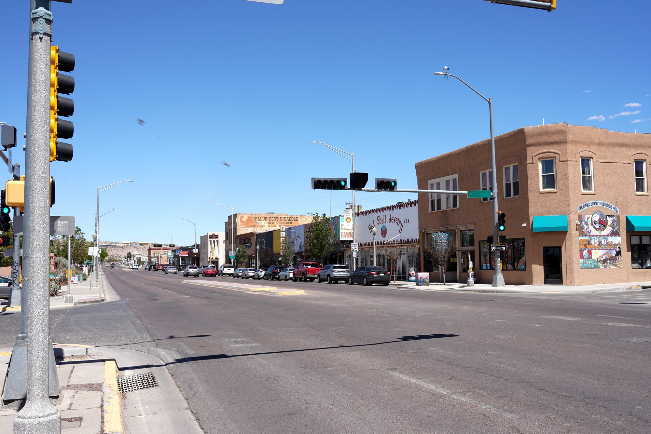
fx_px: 651
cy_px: 217
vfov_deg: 36.9
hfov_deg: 53.1
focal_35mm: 36
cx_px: 326
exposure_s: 1/100
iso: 100
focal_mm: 36
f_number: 13
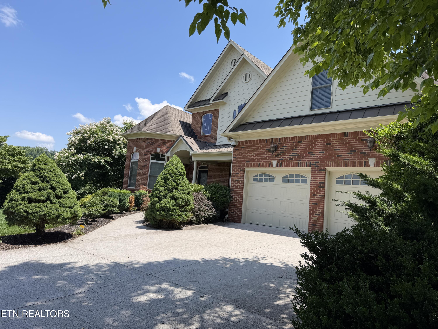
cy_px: 164
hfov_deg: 71.6
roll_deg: -4.7
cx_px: 219
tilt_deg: +6.3
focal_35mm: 24
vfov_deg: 56.8
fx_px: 304
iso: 80
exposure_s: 1/2703
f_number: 1.78
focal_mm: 6.76
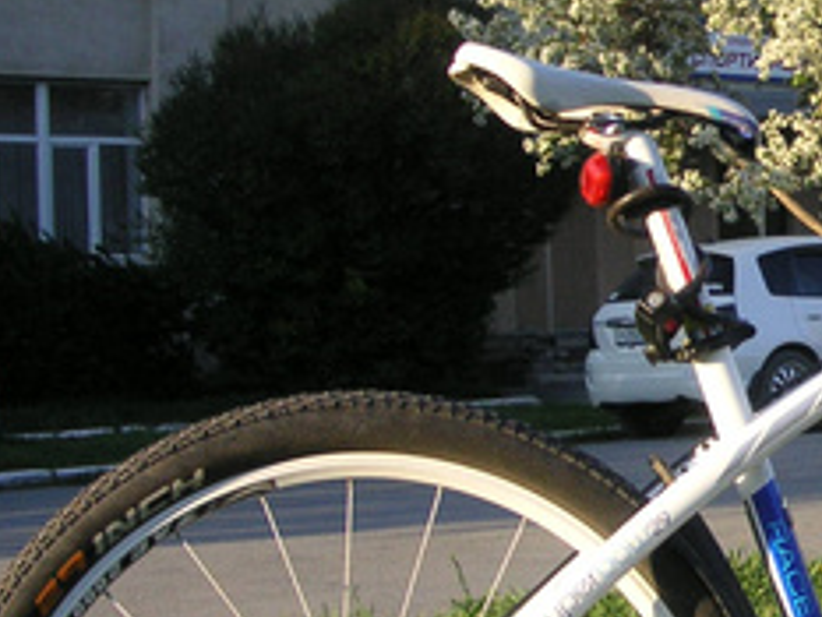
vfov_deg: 13.4
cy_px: 330
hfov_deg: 17.2
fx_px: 2637
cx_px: 878
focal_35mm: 111
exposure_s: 1/350
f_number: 2.8
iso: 50
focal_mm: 6.1
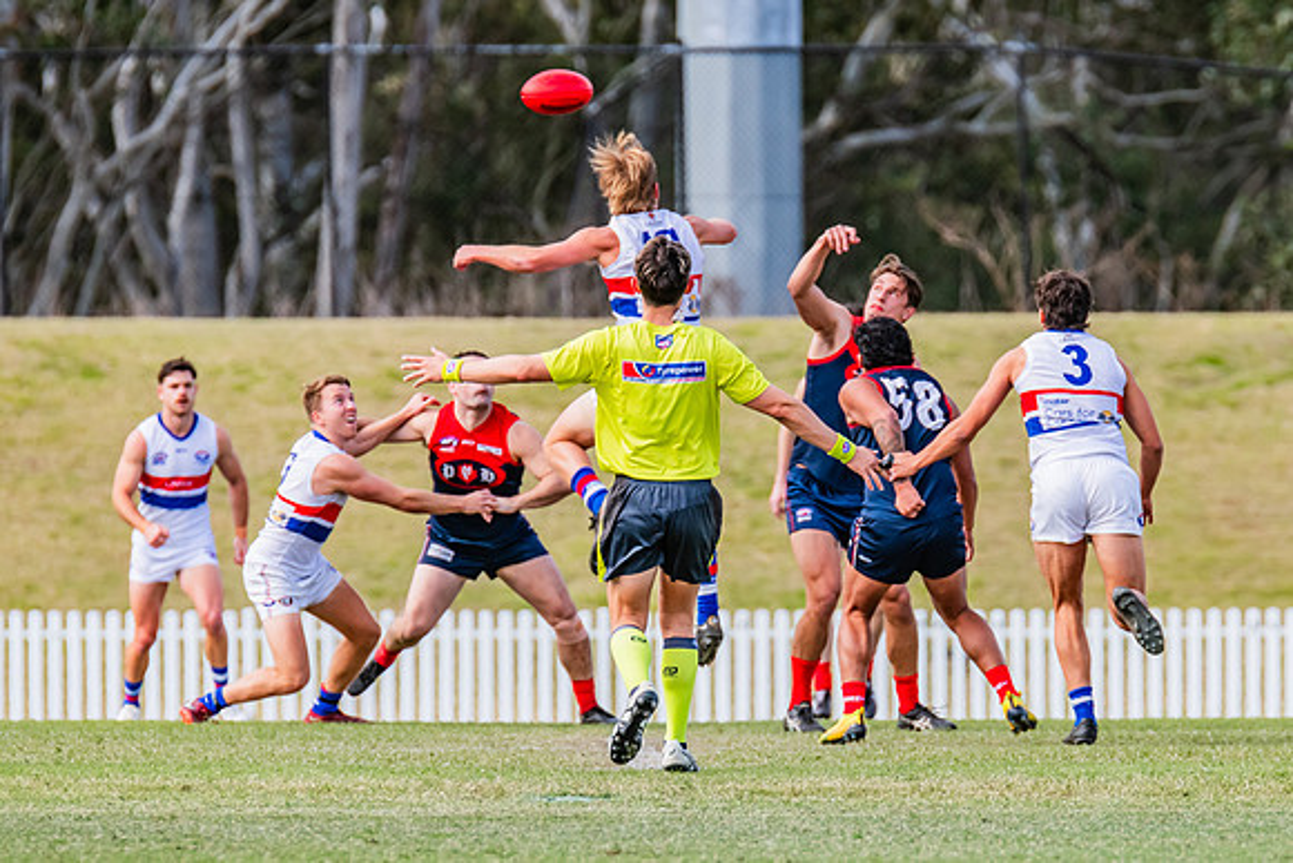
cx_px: 817
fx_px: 21846
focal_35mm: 608
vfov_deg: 2.3
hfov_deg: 3.4
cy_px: 406
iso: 800
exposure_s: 1/1600
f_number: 6.3
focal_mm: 420
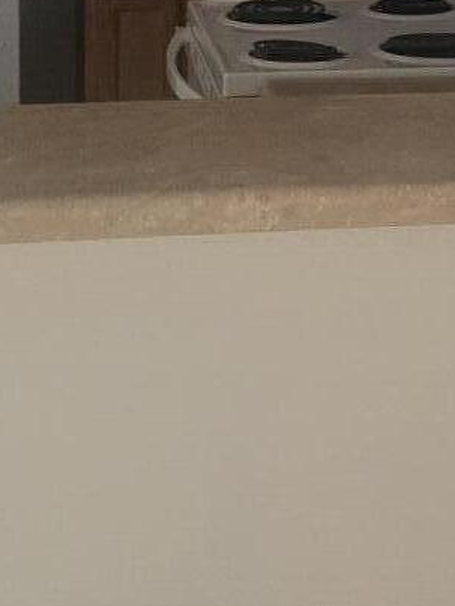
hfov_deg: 12.9
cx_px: 426
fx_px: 1998
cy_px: -176
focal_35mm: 114
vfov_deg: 16.4
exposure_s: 1/120
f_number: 1.7
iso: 500
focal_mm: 6.3
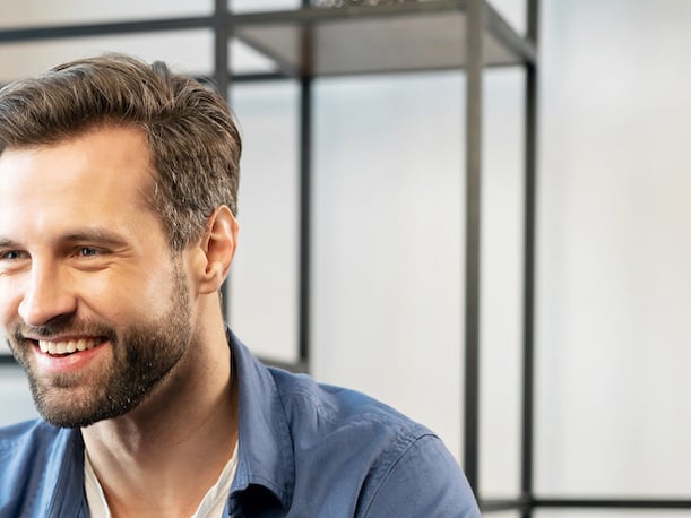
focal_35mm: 118
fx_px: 2355
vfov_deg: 12.4
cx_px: -111
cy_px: 535
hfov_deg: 16.1
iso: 450
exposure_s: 1/250
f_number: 2.8
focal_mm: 50
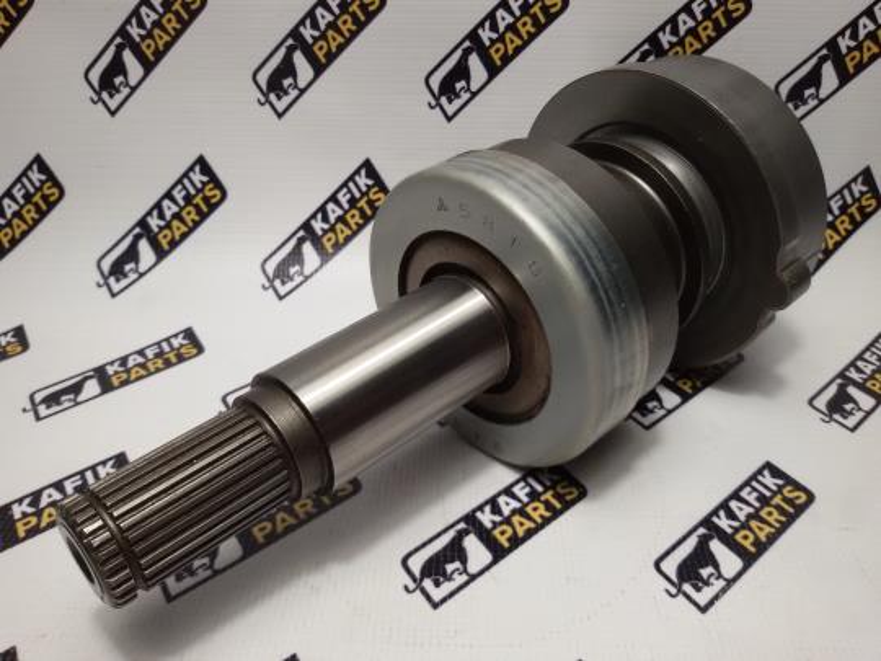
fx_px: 789
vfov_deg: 45.4
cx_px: 440
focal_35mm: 31
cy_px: 330
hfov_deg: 58.4
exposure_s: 1/33
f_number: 2.4
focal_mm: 2.93
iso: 50
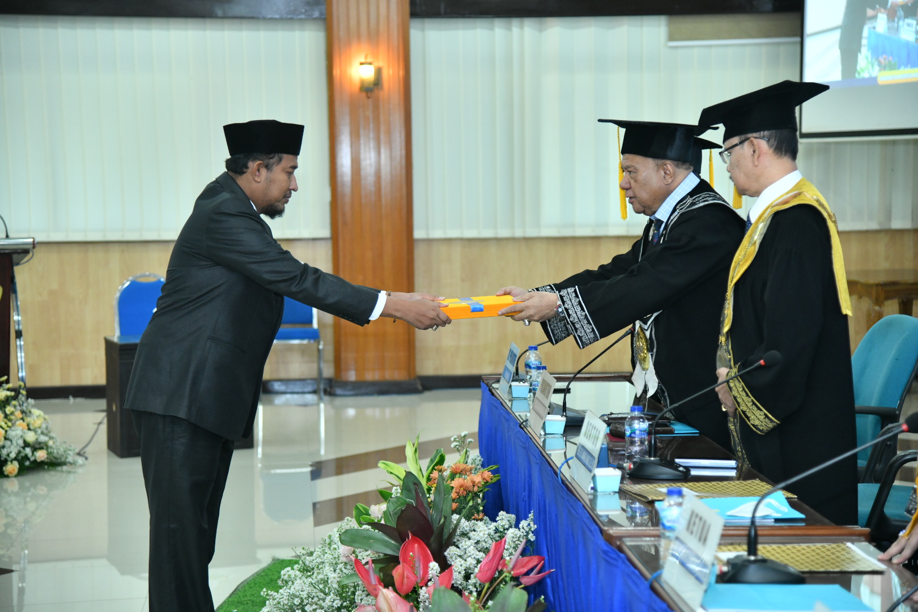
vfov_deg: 17.5
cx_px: 459
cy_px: 306
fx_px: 1989
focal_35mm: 78
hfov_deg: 26.0
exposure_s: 1/80
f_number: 4
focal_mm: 78
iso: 1600
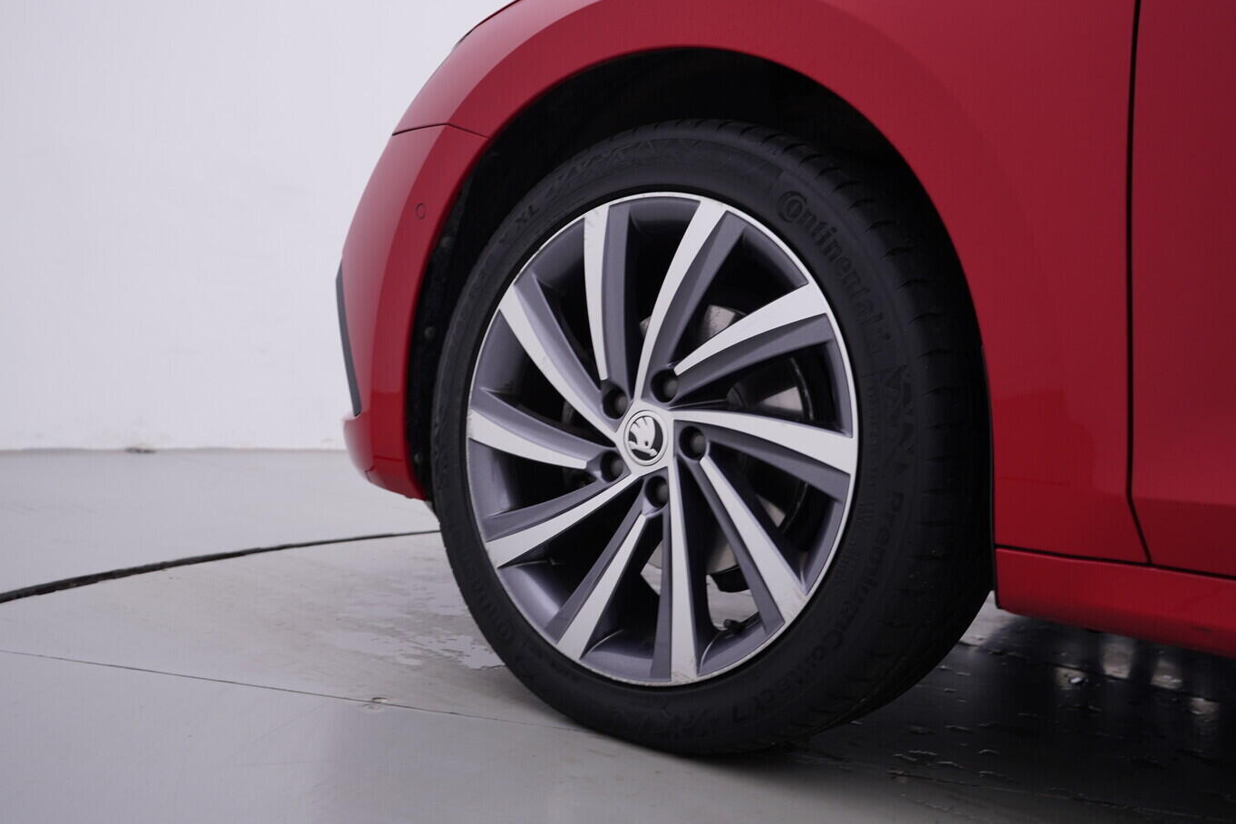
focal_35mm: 38
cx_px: 595
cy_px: 422
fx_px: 1304
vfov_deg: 35.0
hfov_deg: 50.7
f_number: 4
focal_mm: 24
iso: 125
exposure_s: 1/80
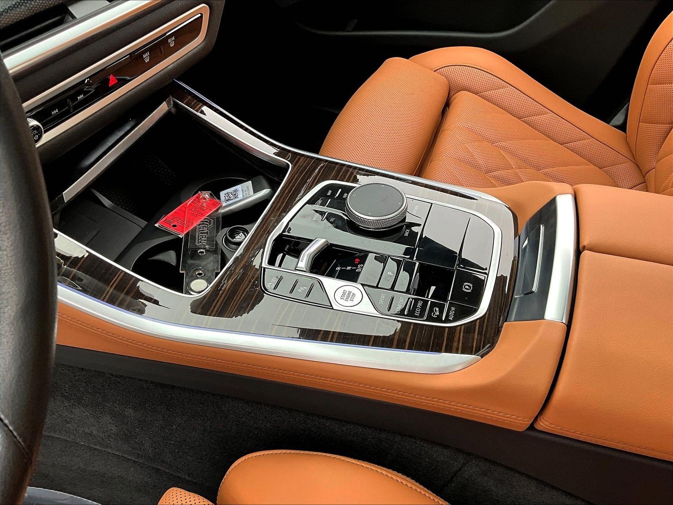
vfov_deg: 48.2
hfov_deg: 61.7
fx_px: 564
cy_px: 252
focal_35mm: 29
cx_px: 336
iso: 40
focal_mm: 3
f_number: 1.8
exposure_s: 1/122
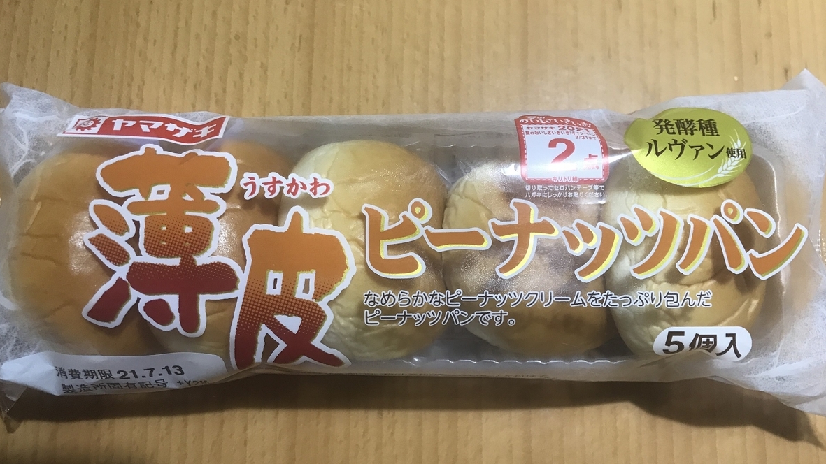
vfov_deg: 37.7
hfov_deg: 62.6
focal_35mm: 31
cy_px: 261
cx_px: 413
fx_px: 679
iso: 40
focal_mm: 3.99
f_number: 1.8
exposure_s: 1/20
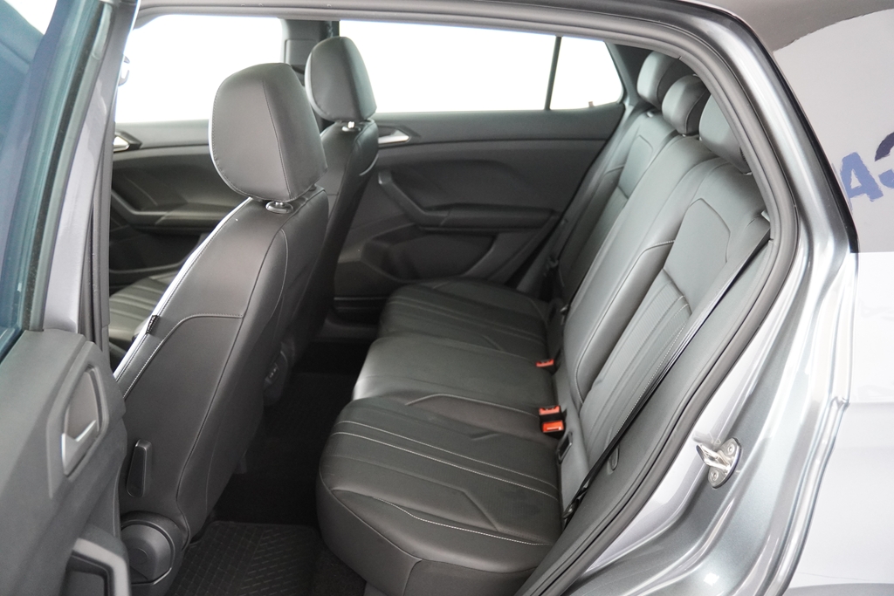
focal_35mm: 30
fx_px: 745
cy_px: 298
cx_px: 447
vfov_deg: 43.6
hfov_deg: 61.9
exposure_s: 1/160
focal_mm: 20
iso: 2500
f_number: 2.8
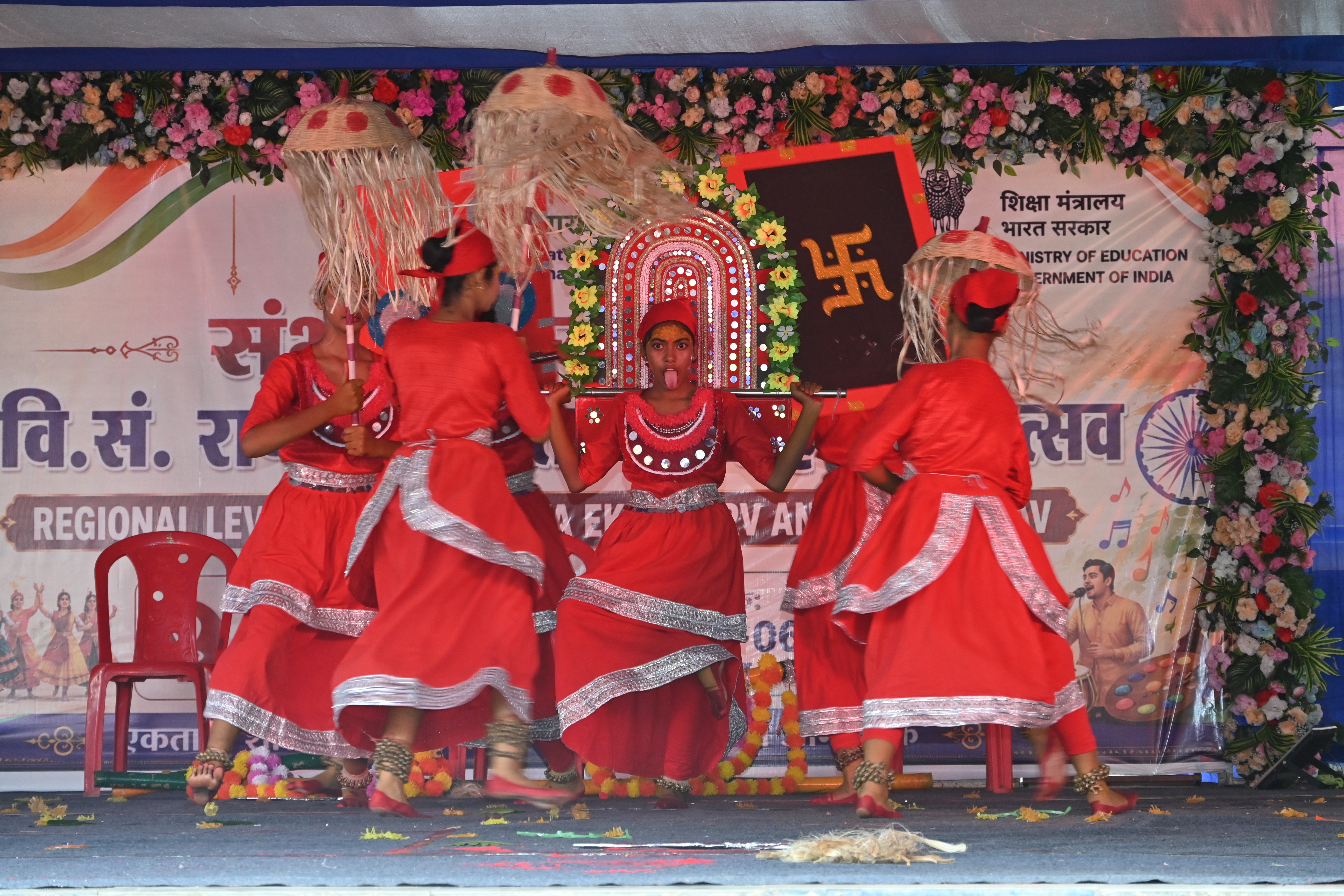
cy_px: 448
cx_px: 672
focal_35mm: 128
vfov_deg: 10.8
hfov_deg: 16.1
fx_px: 4760
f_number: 6.3
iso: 640
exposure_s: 1/125
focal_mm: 85
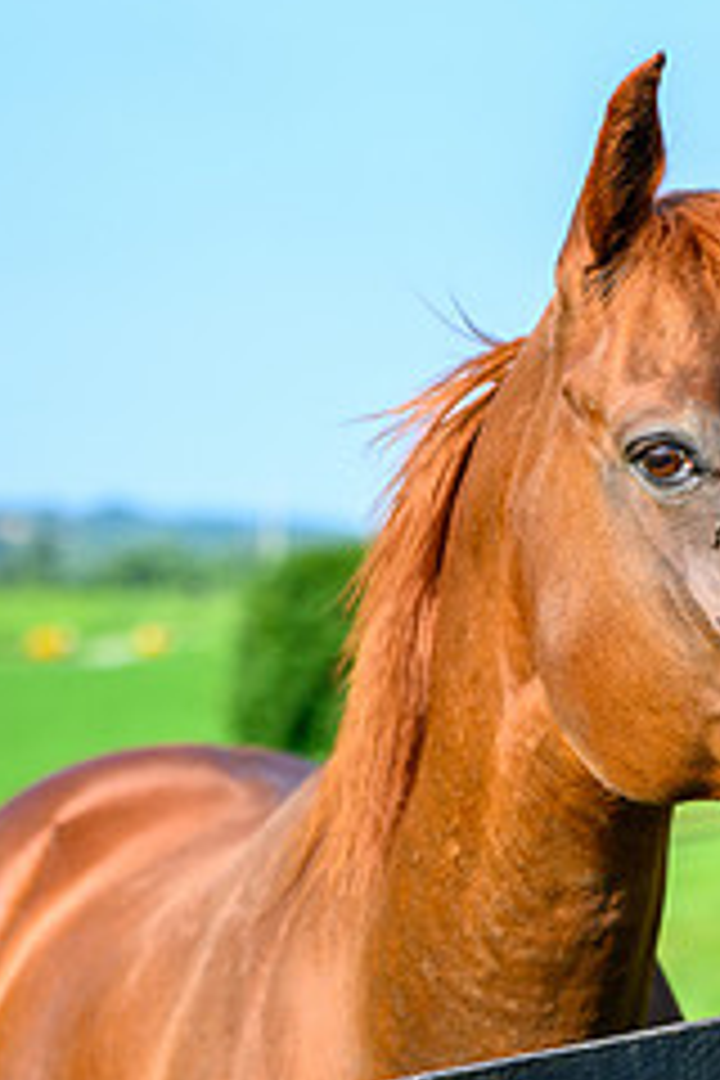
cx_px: 472
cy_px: 621
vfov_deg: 15.6
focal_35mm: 131
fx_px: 3930
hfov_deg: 10.5
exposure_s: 1/1250
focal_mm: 70
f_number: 2.8
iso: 100
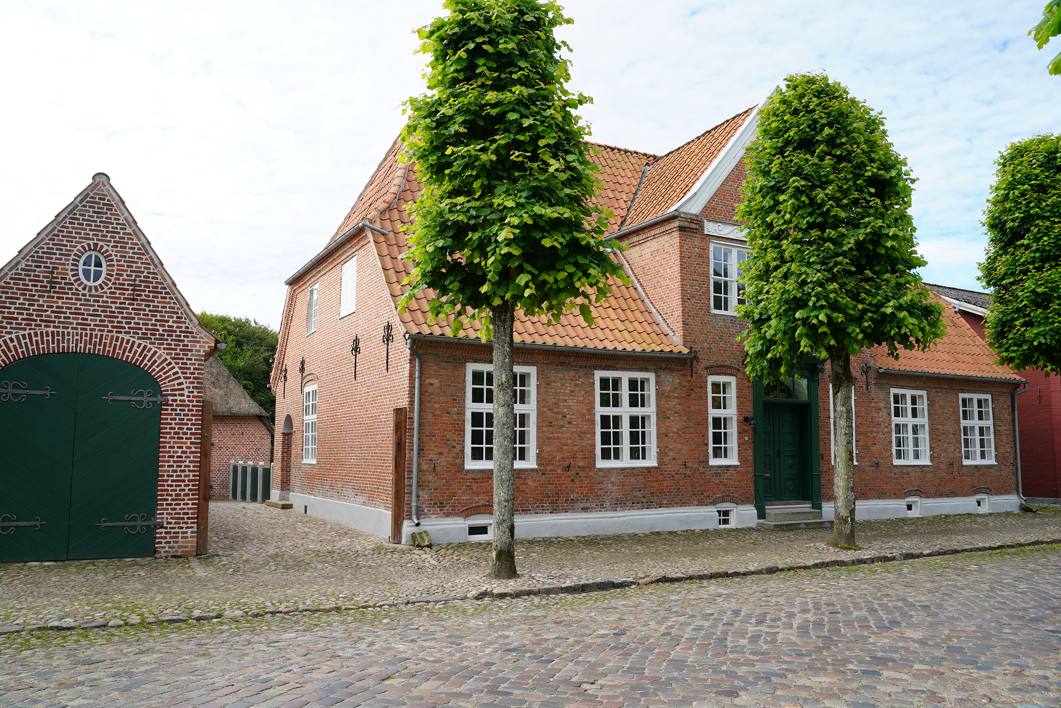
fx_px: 825
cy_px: 354
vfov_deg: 46.4
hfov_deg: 65.5
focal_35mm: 28
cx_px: 530
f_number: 7.1
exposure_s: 1/100
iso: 100
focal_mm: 28
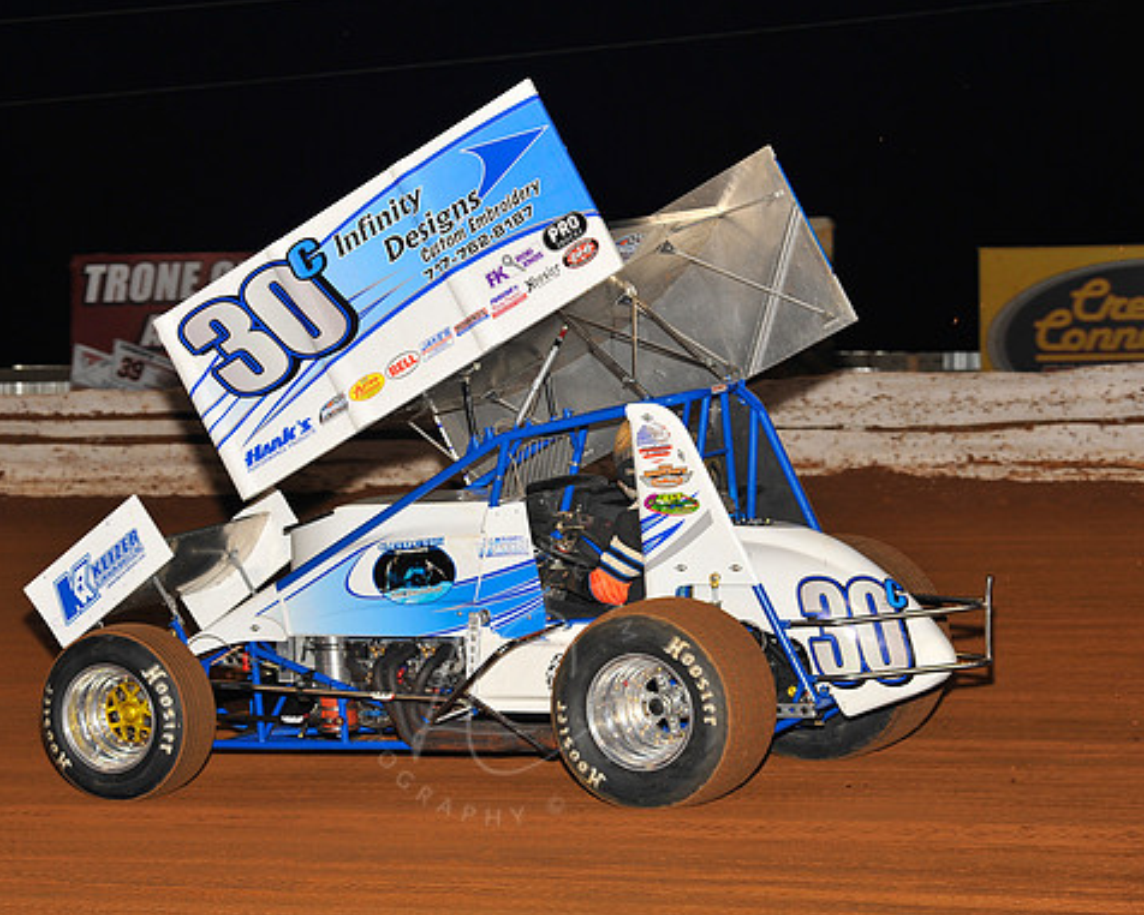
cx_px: 497
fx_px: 4064
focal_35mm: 120
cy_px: 459
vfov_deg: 12.9
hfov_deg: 16.0
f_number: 5.6
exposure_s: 1/250
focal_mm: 105
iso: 500
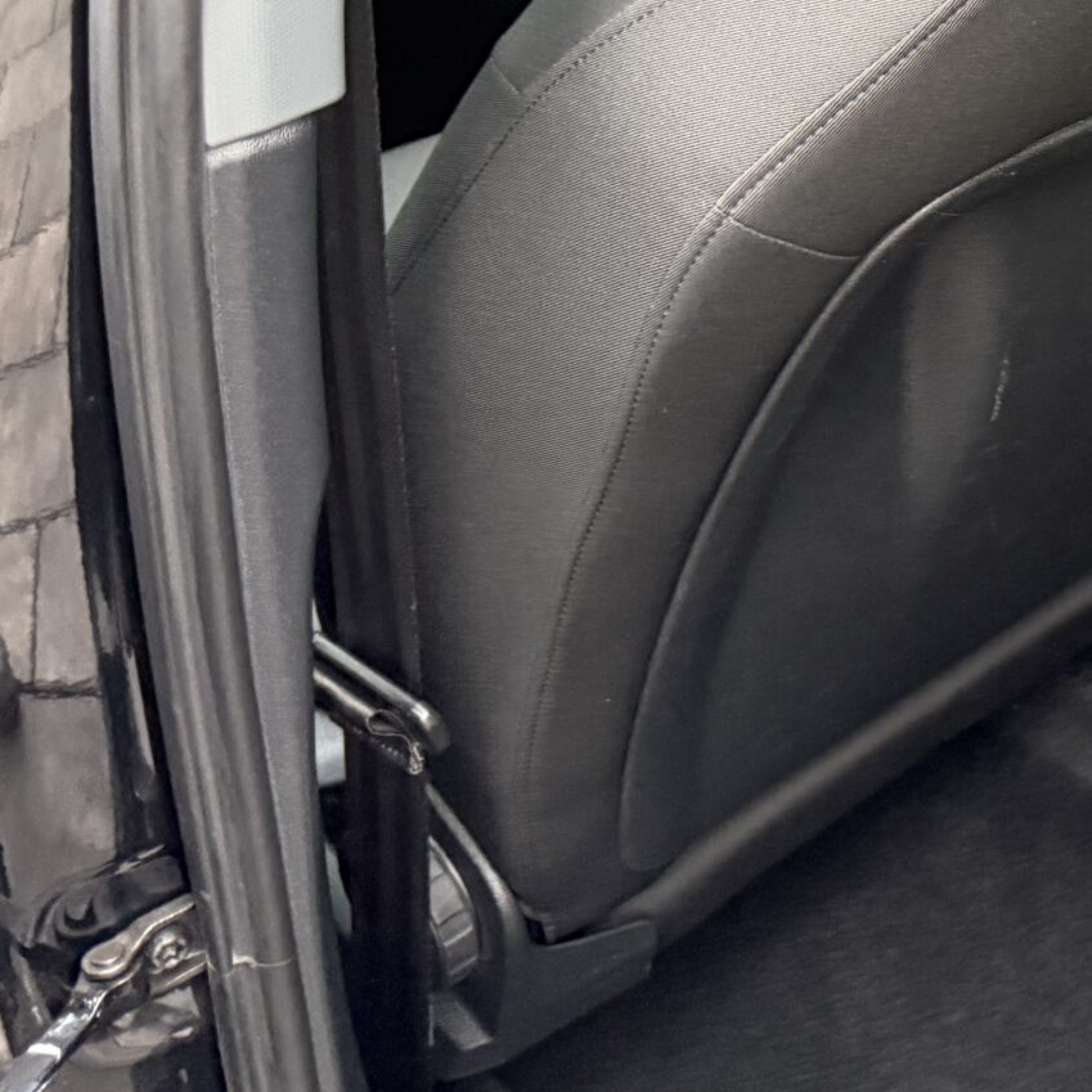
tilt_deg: -22.7
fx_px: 2284
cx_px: 1586
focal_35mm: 64
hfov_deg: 22.6
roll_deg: -0.3
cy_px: 82
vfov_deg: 25.9
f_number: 1.78
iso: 500
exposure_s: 1/60
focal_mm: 6.76
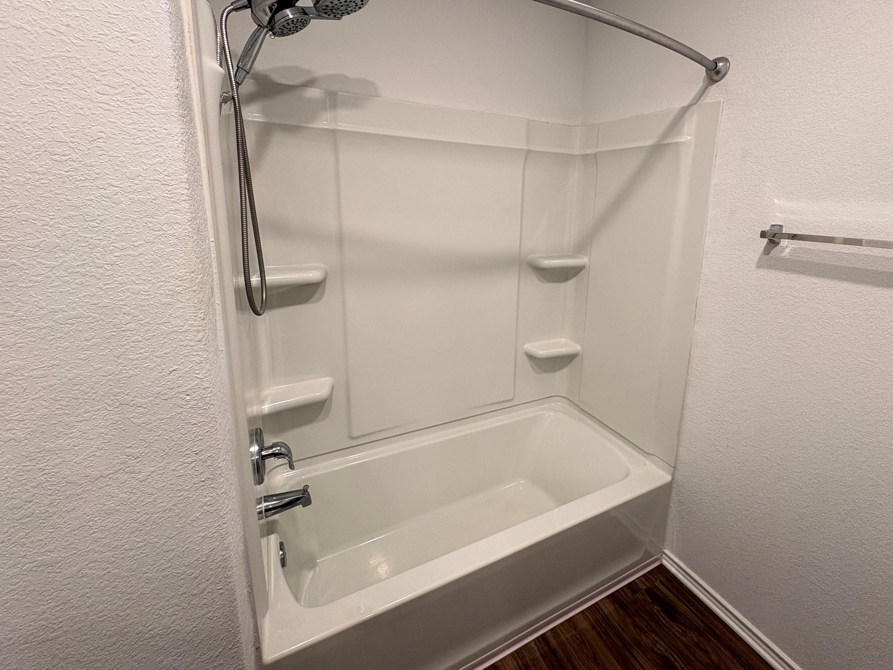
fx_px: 413
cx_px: 497
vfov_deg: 77.7
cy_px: 288
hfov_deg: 94.1
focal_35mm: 16
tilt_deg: -12.0
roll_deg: -1.1
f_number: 2.2
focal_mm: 2.22
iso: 125
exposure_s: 1/60
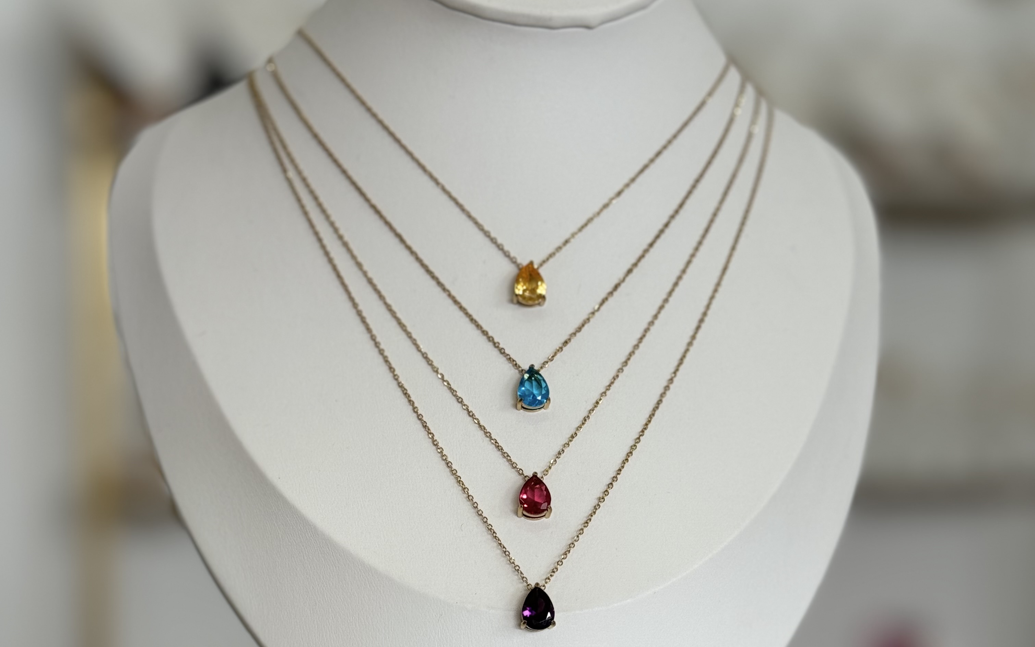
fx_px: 1918
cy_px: 527
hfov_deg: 30.2
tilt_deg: -3.3
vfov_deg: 18.9
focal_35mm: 68
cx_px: 518
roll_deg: +0.2
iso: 50
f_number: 1.78
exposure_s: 1/138
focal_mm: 6.76
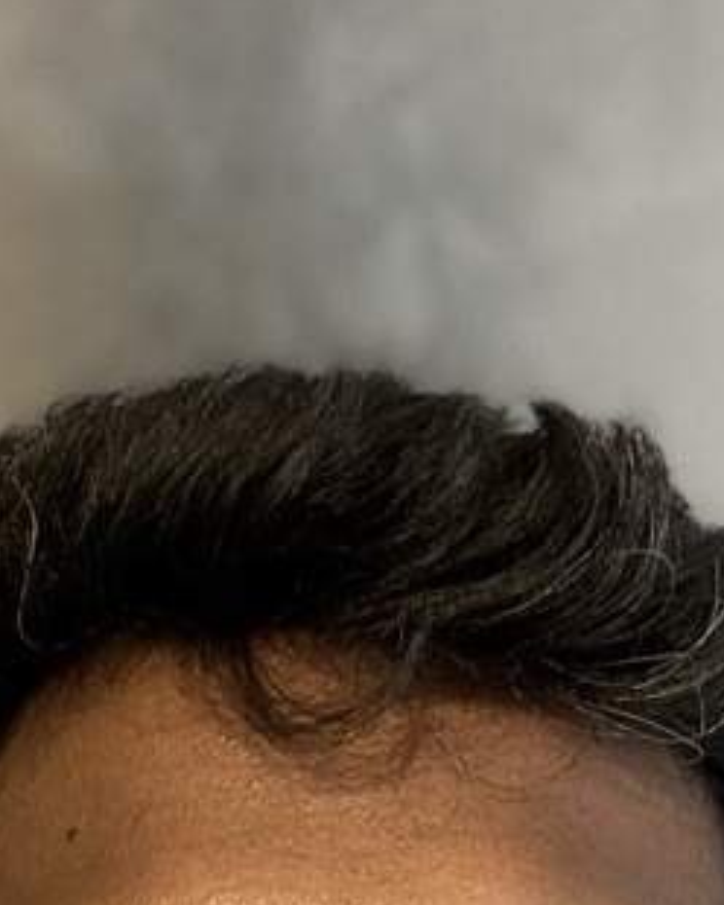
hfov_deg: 14.8
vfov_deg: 17.5
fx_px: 2786
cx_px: 352
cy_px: 1124
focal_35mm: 104
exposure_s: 1/50
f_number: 1.9
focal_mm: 2.69
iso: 250
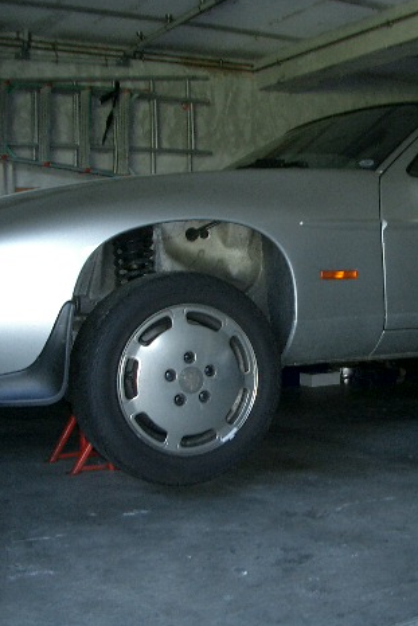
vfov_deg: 39.6
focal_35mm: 50
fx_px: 870
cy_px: 309
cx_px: 274
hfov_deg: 26.9
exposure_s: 1/40
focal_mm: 5.8
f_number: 2.6
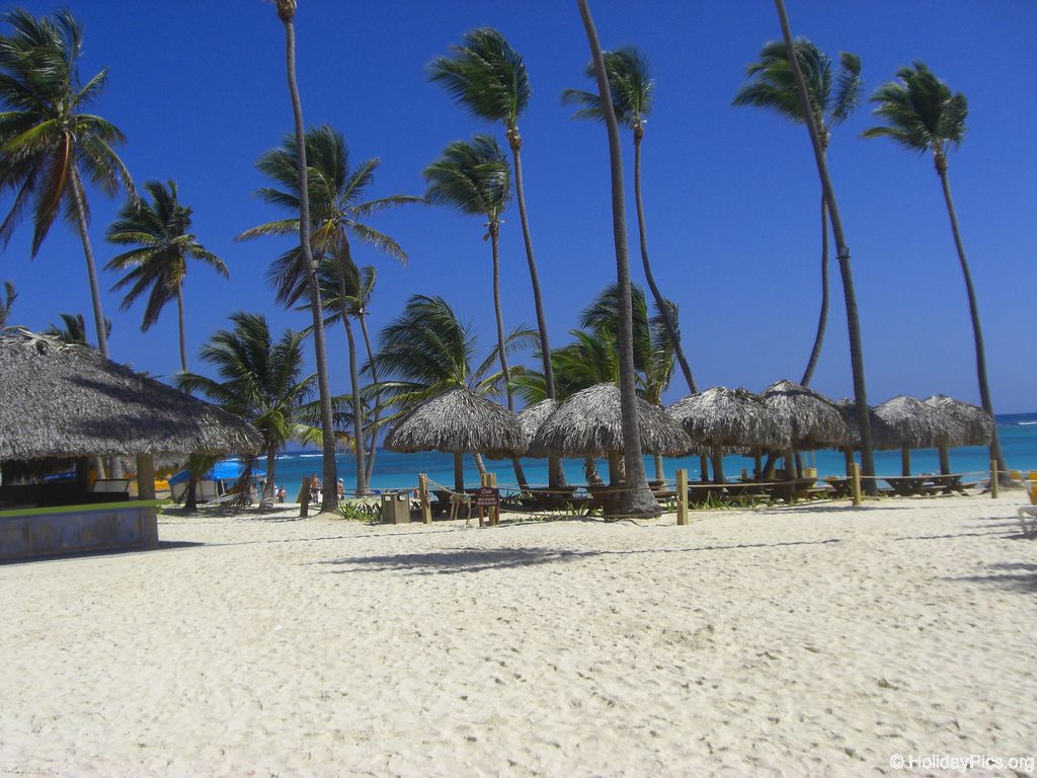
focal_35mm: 38
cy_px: 389
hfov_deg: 49.0
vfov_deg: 37.7
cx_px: 518
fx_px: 1138
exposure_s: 1/320
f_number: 8
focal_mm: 6.2
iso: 64
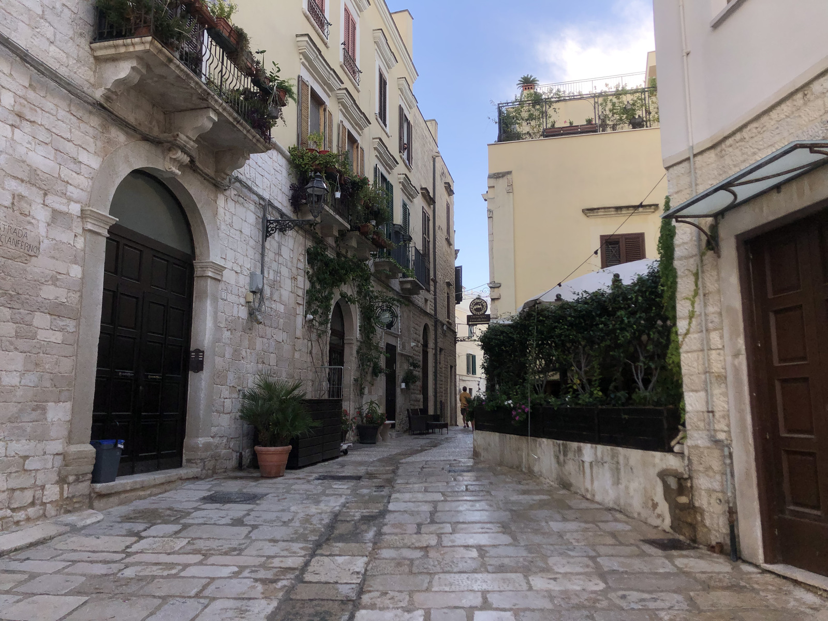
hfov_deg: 63.4
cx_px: 414
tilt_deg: +8.5
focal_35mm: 28
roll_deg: +1.1
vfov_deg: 49.7
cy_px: 310
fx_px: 670
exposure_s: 1/600
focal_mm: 4
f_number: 1.8
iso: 20
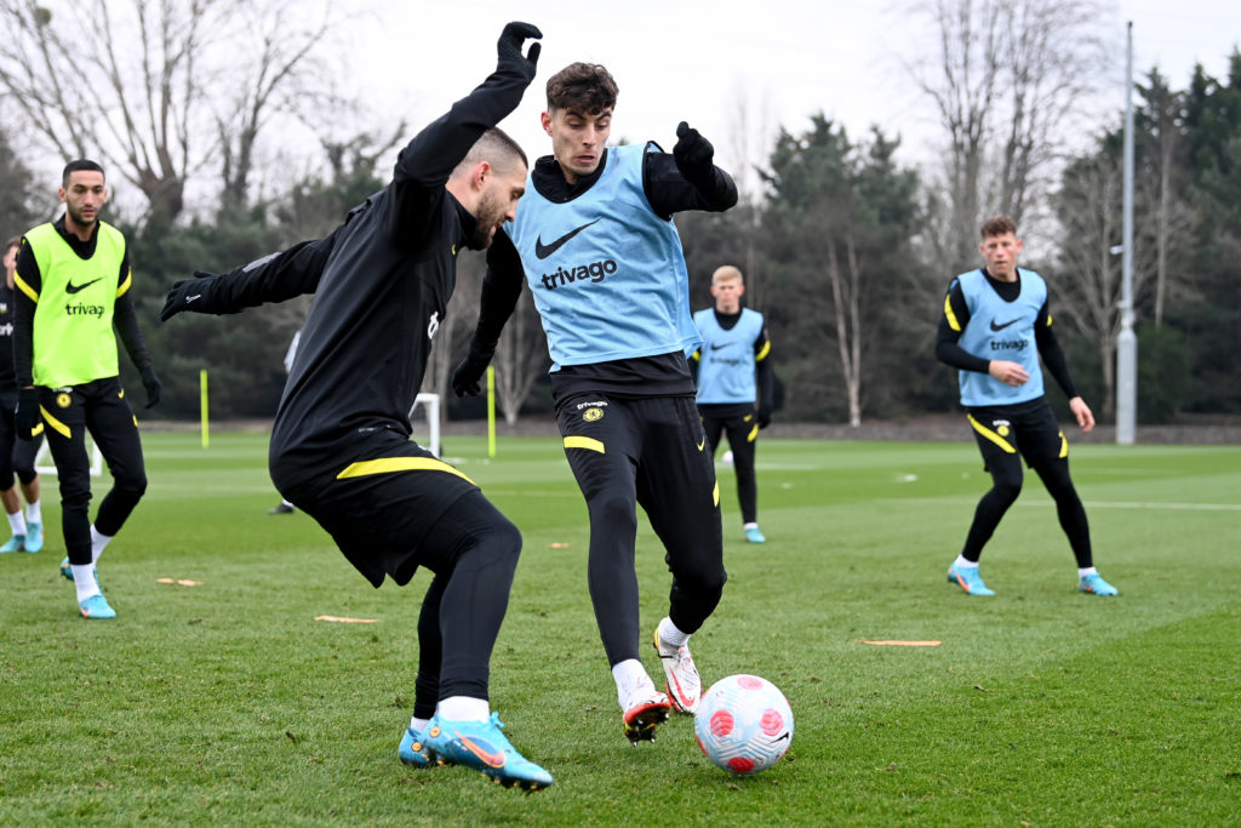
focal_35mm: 78
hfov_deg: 26.0
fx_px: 2689
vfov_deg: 17.5
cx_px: 620
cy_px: 414
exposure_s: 1/2000
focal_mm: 78
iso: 800
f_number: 4
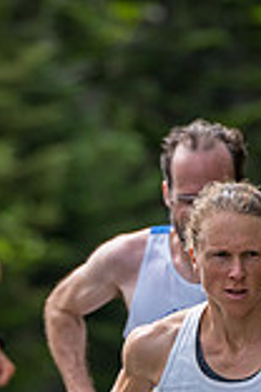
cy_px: 620
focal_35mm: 954
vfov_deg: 2.2
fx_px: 10374
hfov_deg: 1.4
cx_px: 193
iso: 400
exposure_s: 1/3200
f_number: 4
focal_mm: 200
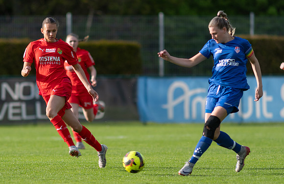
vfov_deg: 2.1
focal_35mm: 646
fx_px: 5046
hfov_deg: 3.2
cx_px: 82
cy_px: 95
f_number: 3.2
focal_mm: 300
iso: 100
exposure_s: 1/1250
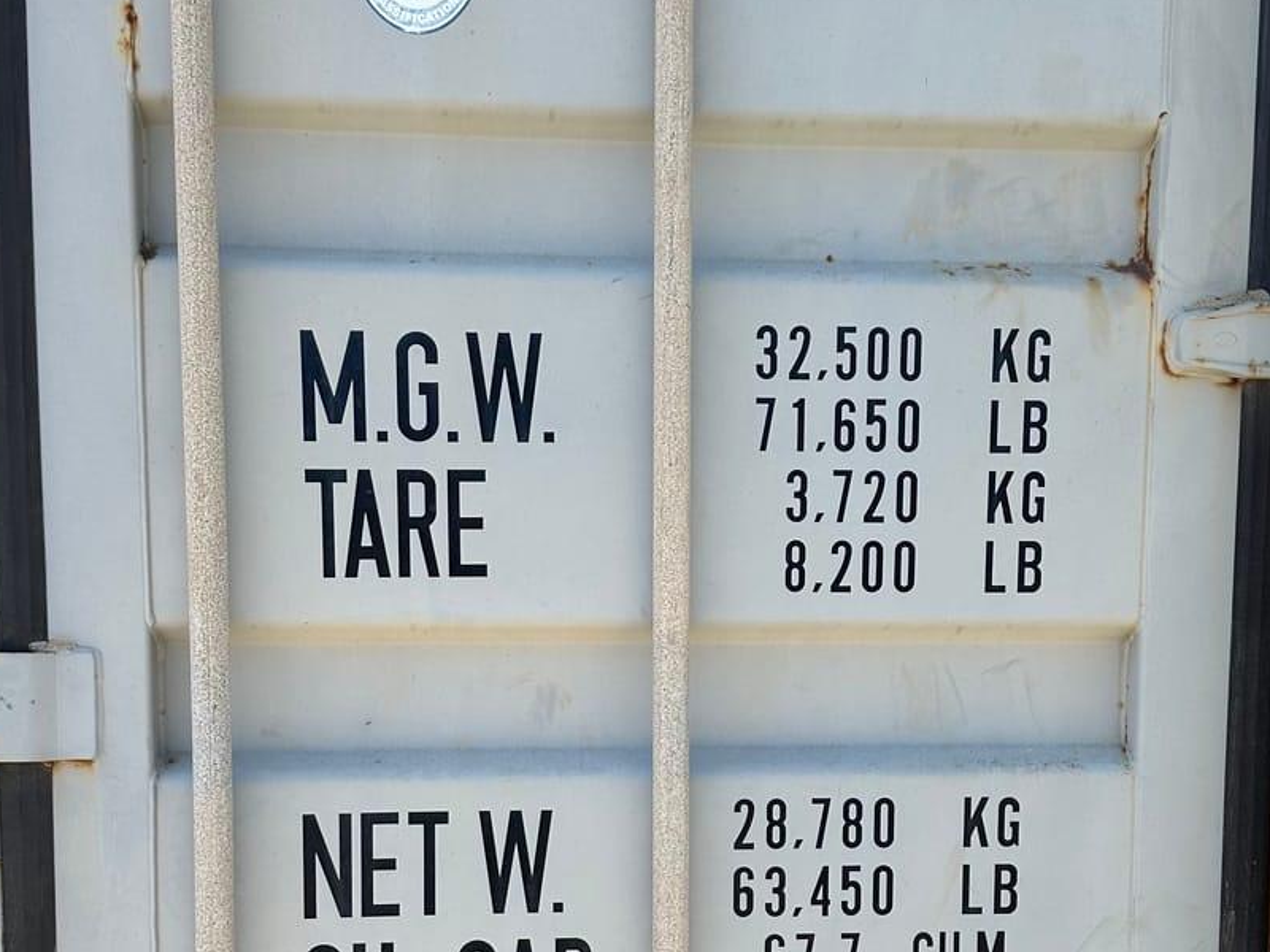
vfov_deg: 39.1
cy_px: 652
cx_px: 676
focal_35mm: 36
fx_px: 1321
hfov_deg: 51.3
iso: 80
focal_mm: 6.86
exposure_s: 1/2252
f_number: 1.78
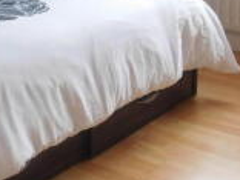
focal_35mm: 86
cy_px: -32
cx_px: 85
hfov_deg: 22.7
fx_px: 596
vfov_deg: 16.5
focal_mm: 4
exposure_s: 1/25
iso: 400
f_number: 3
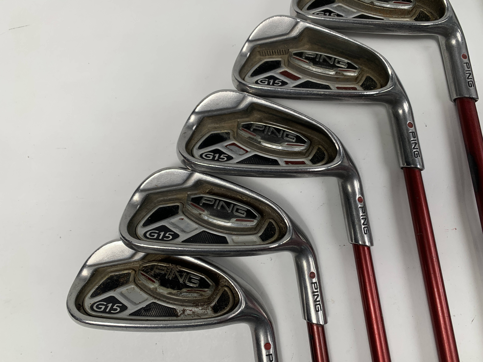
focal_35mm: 26
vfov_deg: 53.1
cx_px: 242
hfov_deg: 67.3
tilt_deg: -80.4
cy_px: 181
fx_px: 363
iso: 25
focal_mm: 4.25
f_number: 1.8
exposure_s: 1/222
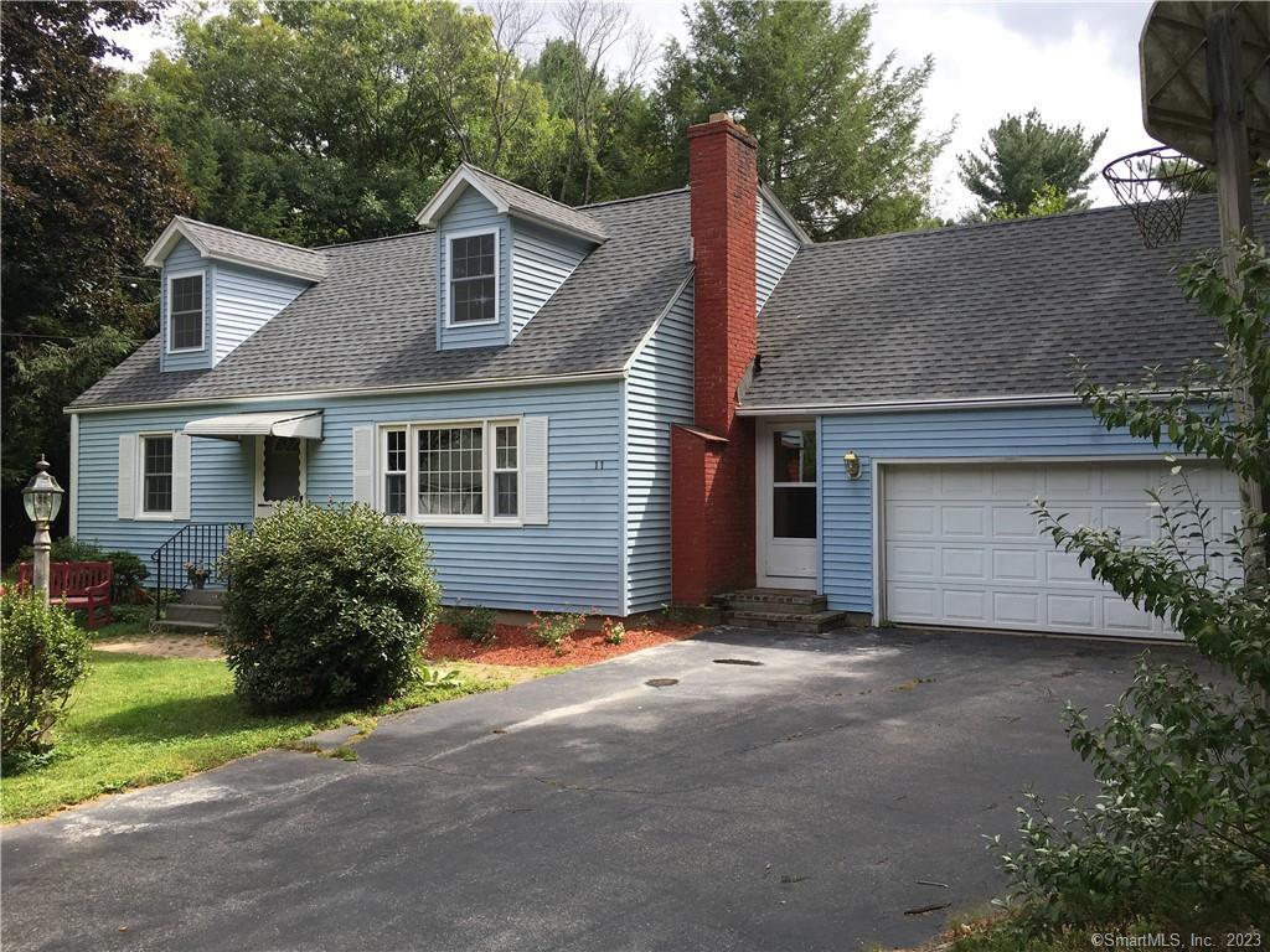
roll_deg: +0.0
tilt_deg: +3.2
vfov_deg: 48.2
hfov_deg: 61.7
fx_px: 1064
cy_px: 476
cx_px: 635
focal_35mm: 29
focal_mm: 4.15
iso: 25
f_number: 2.2
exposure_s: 1/519
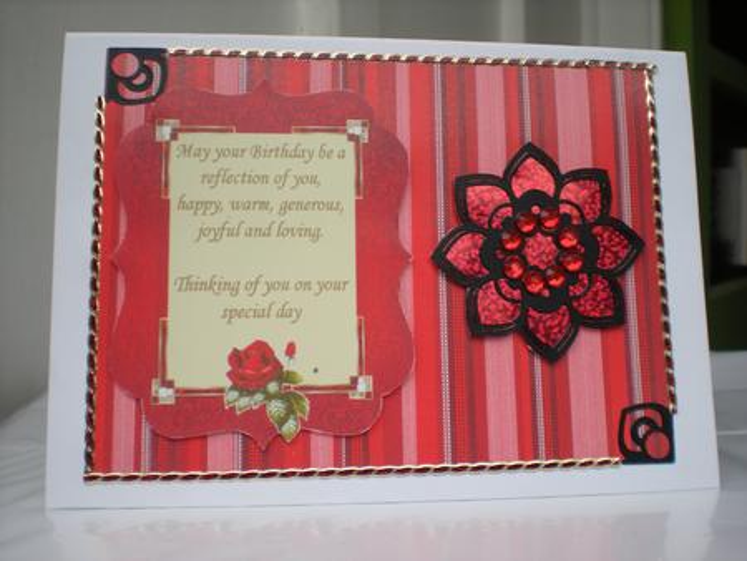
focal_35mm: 38
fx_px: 820
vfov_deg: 37.8
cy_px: 280
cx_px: 374
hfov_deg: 49.0
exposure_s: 1/162
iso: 64
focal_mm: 6.3
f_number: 4.6
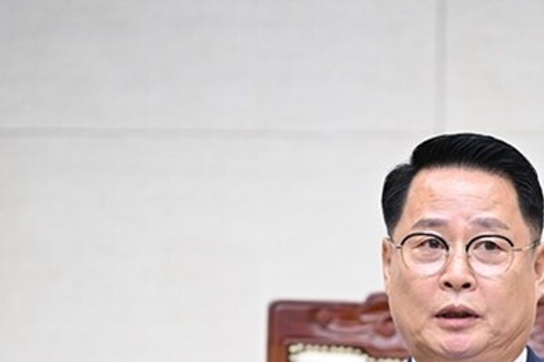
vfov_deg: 2.9
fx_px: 7265
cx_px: 456
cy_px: 367
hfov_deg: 4.3
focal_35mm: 481
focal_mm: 200
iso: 1000
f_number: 2.8
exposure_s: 1/200
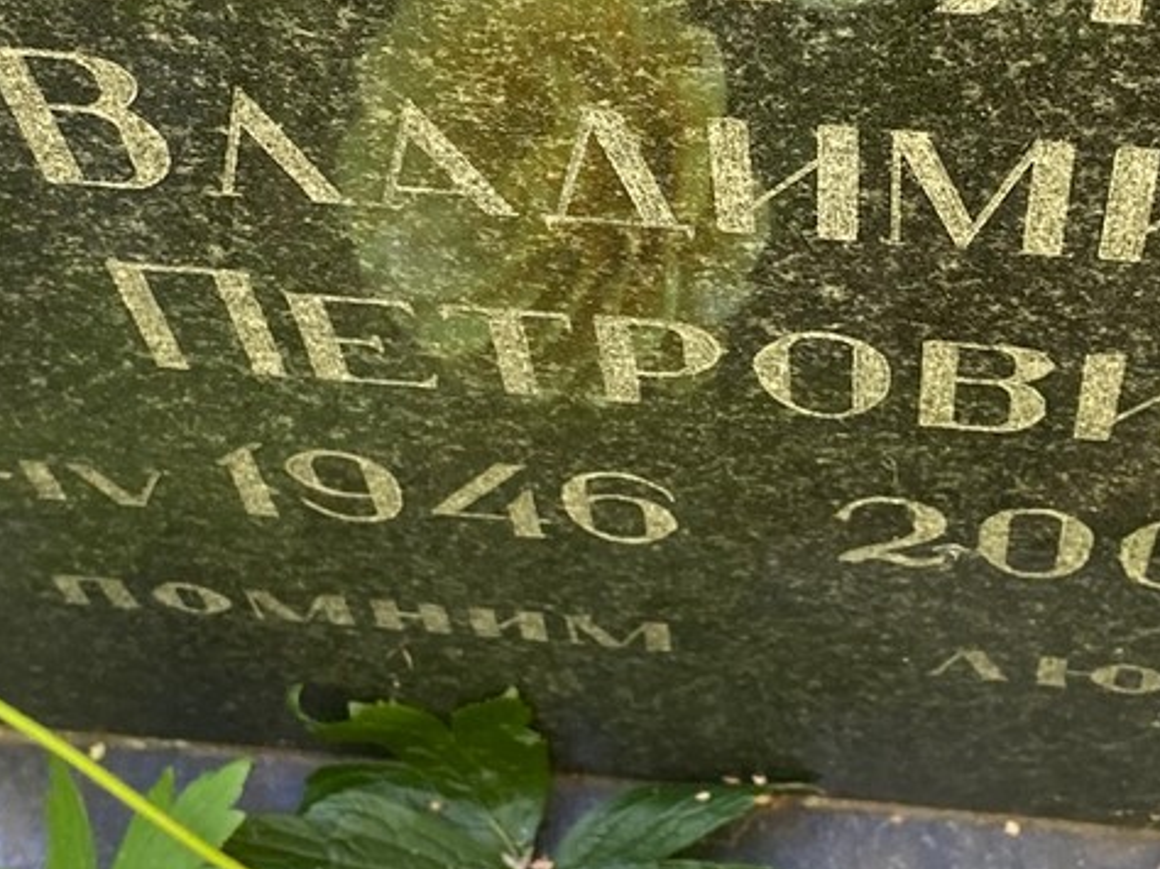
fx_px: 2646
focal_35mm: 79
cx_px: 715
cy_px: 360
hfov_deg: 24.7
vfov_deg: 18.6
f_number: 1.8
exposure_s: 1/121
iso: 80
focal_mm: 4.25
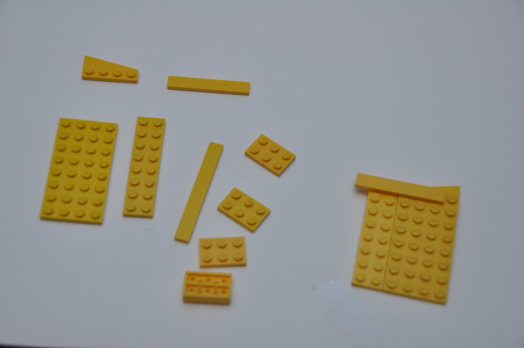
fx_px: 916
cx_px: 262
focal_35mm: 63
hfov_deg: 31.9
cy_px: 174
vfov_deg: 21.5
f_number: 5
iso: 200
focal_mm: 42
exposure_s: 1/60
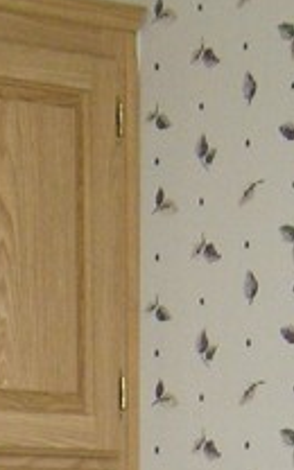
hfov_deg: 6.8
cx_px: -291
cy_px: 743
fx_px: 2397
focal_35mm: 187
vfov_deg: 10.7
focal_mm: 6
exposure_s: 1/60
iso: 200
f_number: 2.8
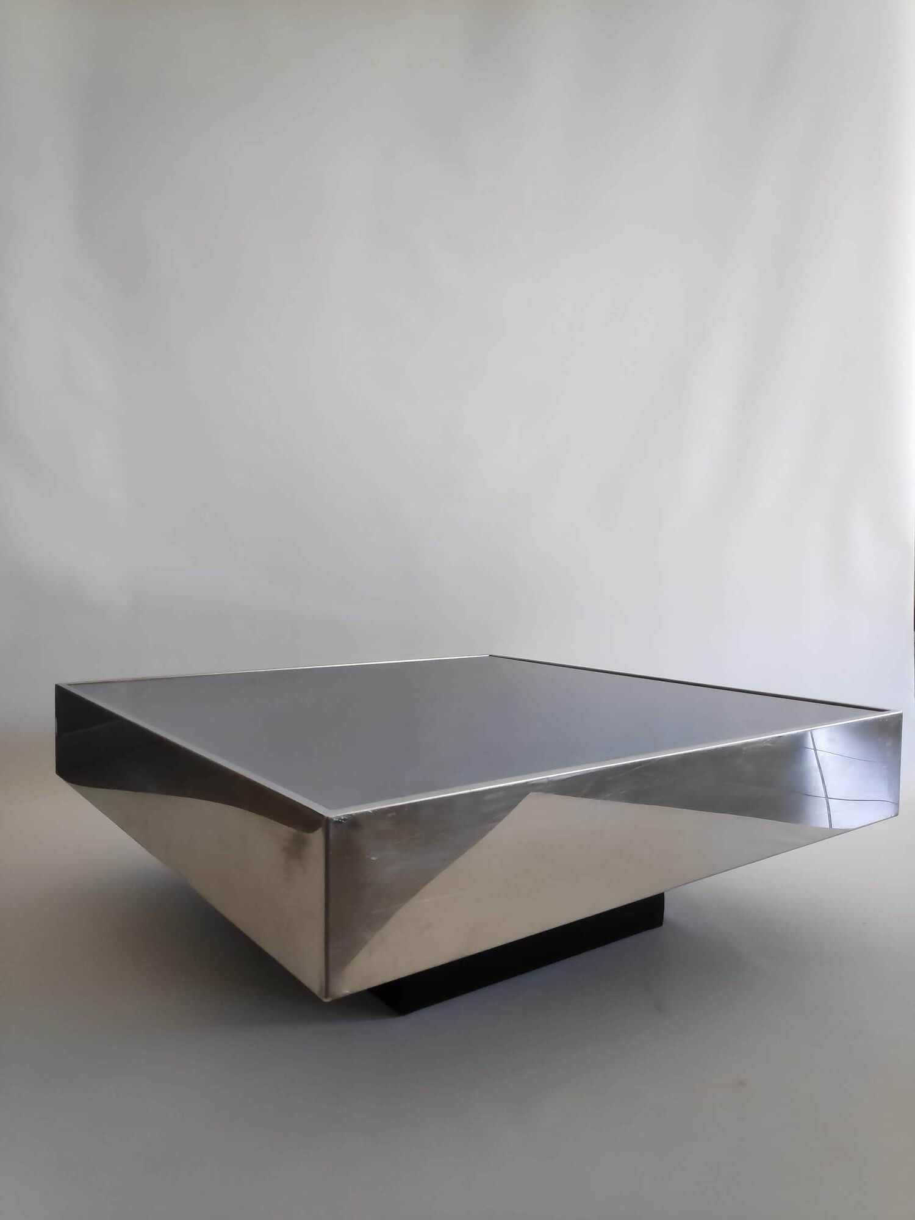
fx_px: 705
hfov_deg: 66.0
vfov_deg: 81.7
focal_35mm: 20
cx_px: 458
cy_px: 610
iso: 382
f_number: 1.9
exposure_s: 1/100
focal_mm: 3.94
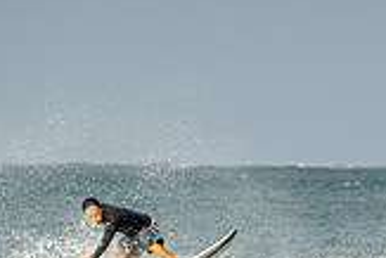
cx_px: 258
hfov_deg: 1.9
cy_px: 389
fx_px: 11483
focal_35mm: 1070
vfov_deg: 1.3
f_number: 5.6
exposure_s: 1/1250
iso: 200
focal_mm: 200
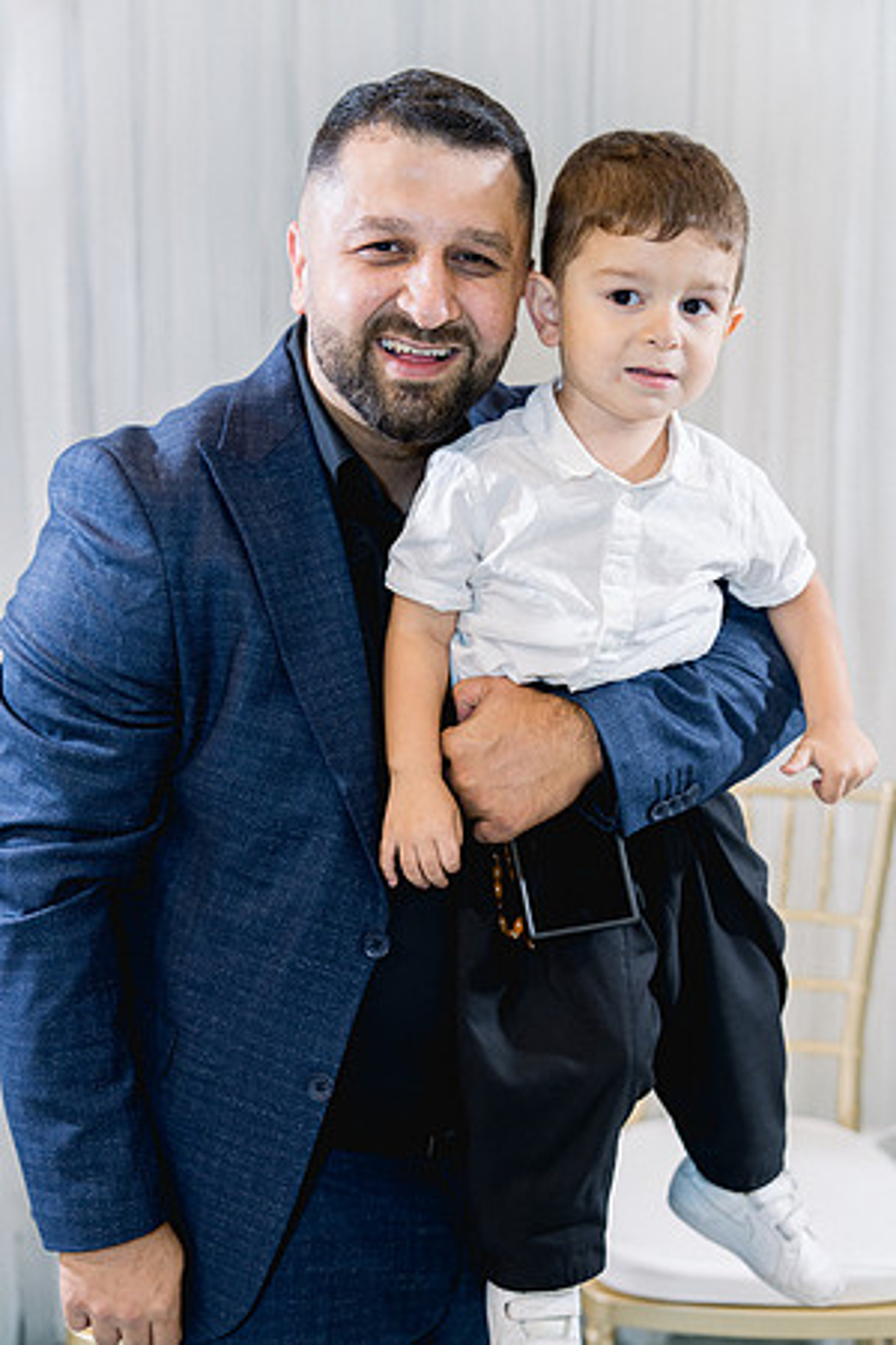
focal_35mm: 51
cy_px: 672
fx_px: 1904
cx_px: 448
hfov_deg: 26.5
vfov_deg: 38.9
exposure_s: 1/160
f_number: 2.8
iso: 800
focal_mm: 51
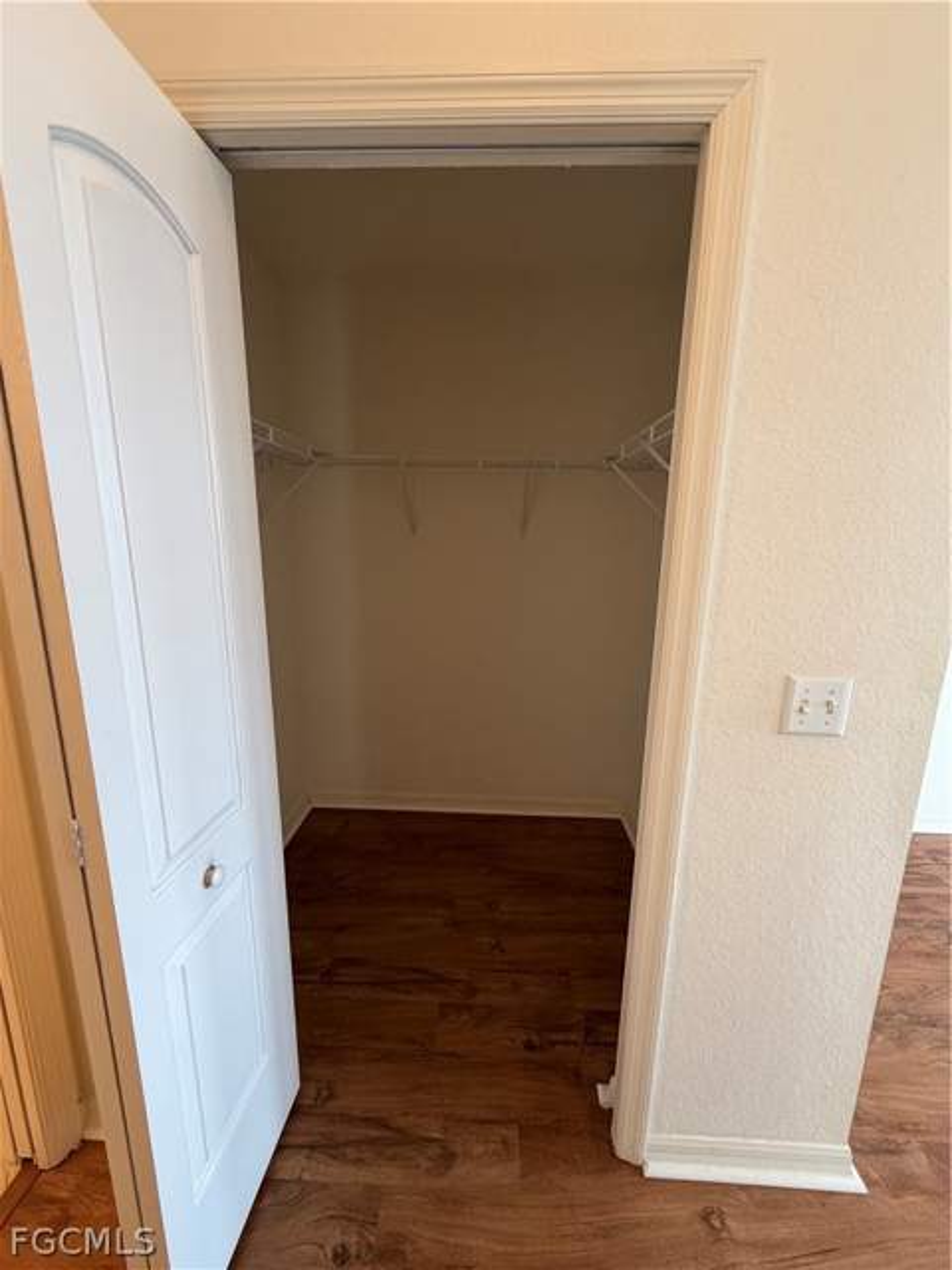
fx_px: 513
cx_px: 476
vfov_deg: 102.1
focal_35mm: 14
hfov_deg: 85.7
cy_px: 635
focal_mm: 2.22
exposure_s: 1/120
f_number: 2.2
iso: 250
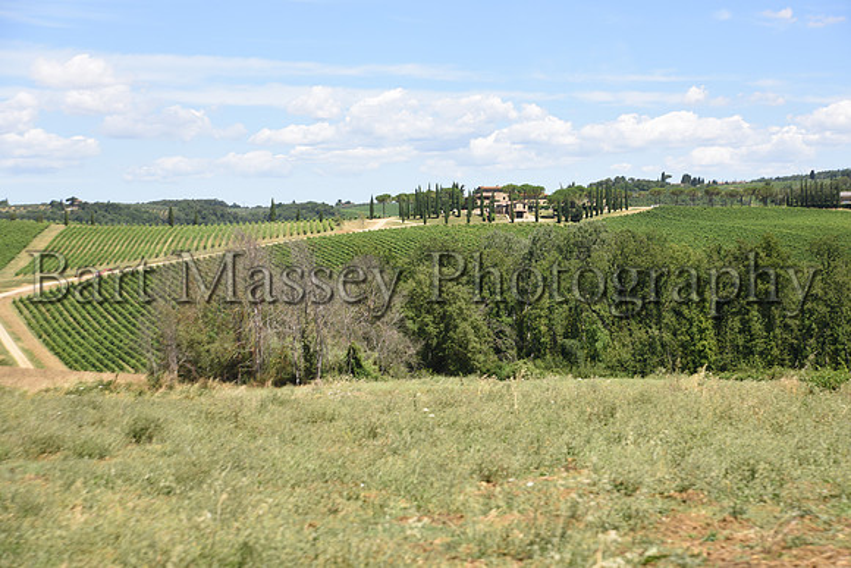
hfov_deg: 27.0
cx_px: 426
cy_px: 284
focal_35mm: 75
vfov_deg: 18.2
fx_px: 1773
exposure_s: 1/320
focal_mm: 75
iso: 200
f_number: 7.1
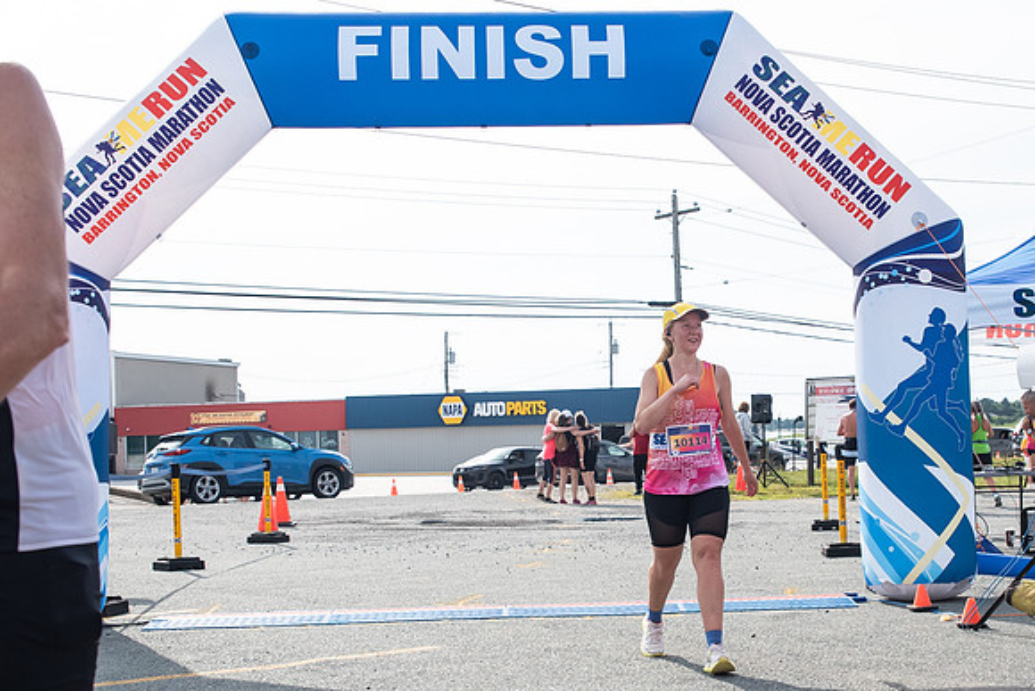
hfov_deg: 35.1
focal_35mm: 56
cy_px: 427
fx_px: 1622
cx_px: 669
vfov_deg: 24.0
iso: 800
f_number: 4
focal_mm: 31
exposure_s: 1/3200
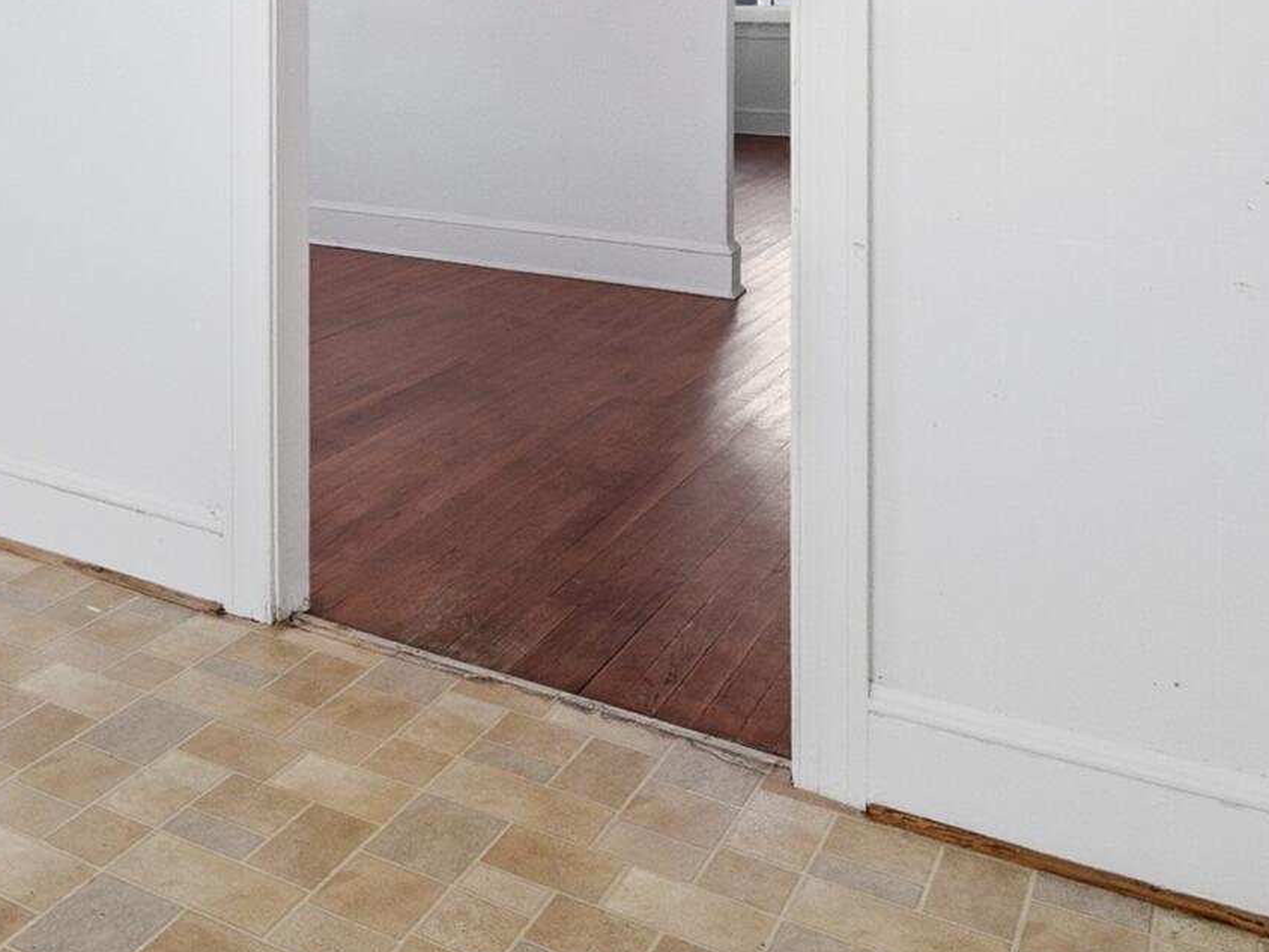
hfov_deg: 39.8
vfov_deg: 32.0
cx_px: -21
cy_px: -32
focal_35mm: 41
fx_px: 1503
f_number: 8
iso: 250
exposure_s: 1/160
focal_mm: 12
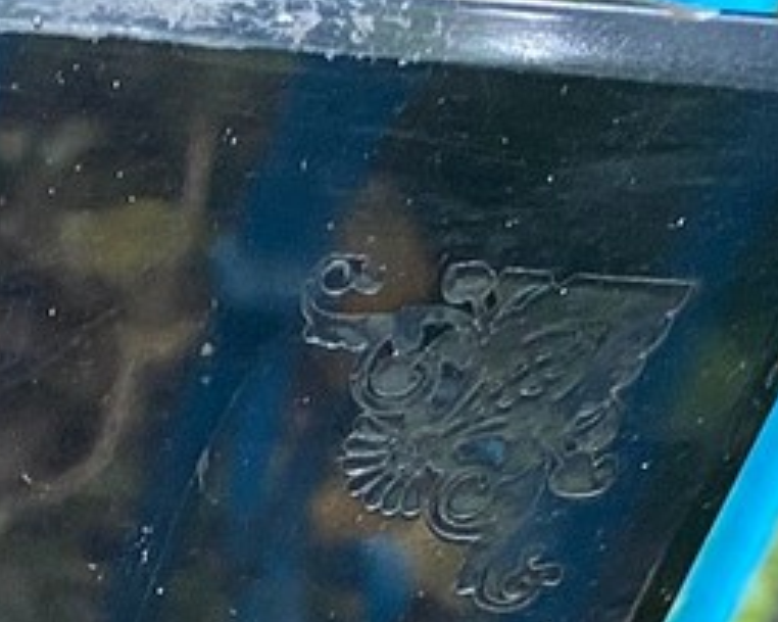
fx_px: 3314
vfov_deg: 10.3
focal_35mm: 144
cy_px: 1008
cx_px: -870
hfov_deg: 11.7
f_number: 1.8
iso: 125
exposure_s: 1/80
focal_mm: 4.25
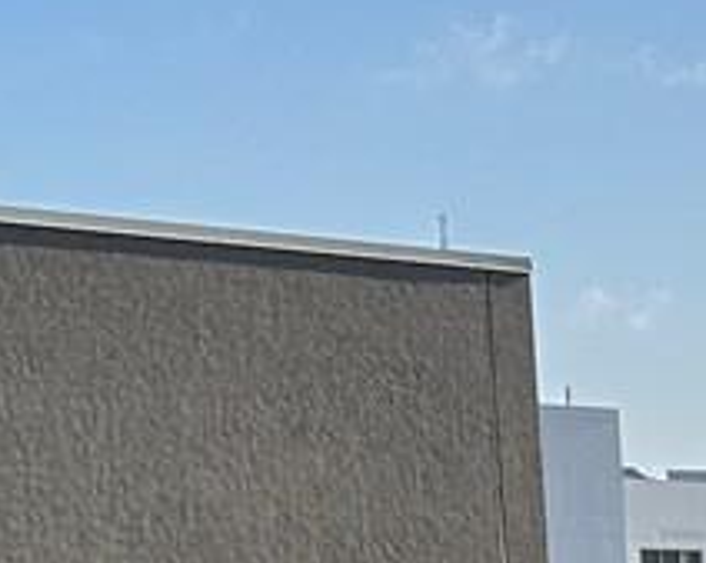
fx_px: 3693
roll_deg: -0.3
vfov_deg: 8.1
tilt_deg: -10.7
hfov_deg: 9.7
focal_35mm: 177
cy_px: 1316
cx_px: 1695
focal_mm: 6.86
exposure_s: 1/7576
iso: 80
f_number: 1.78
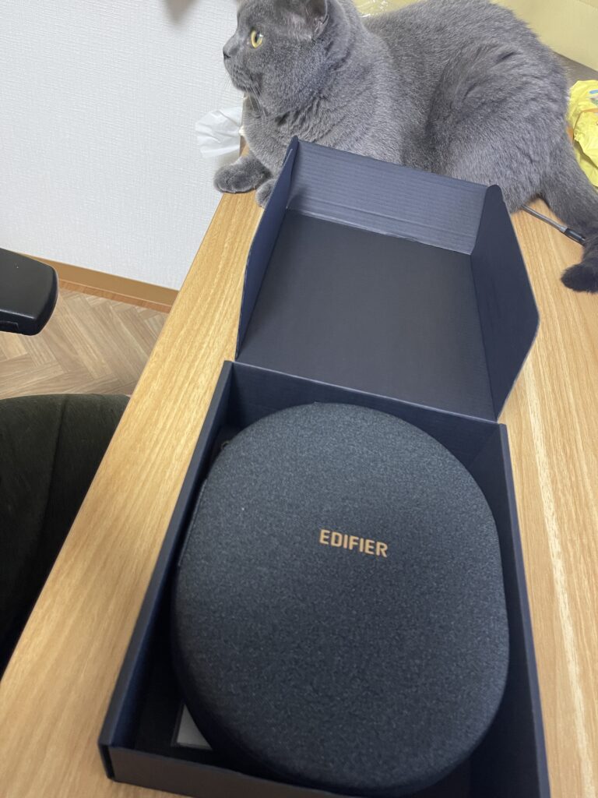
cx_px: 299
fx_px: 576
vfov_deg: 69.4
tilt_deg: -46.9
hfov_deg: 54.9
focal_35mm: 25
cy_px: 399
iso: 400
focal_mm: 5.1
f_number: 1.6
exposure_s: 1/52
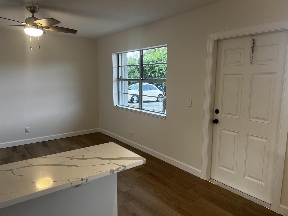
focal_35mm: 26
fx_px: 216
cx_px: 144
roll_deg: -1.2
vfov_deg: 53.1
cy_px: 108
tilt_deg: -9.0
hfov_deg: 67.3
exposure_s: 1/120
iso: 100
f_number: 1.5
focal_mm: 5.7
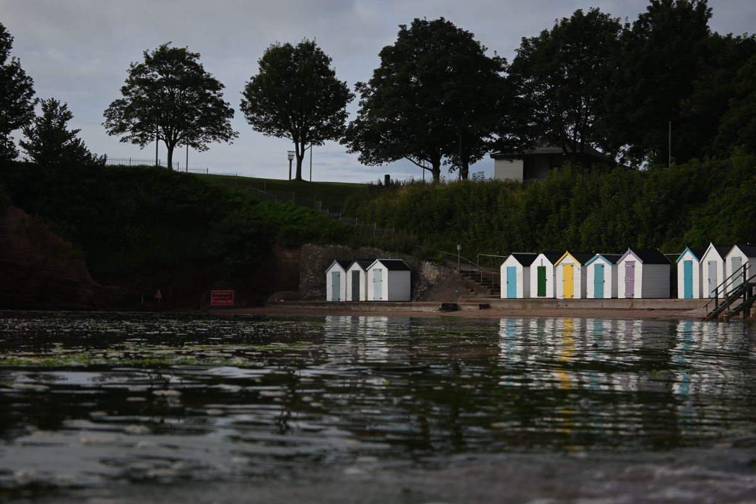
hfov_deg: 27.0
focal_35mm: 75
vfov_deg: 18.2
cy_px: 252
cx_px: 378
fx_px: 1575
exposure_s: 1/640
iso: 100
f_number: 6.3
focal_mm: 50
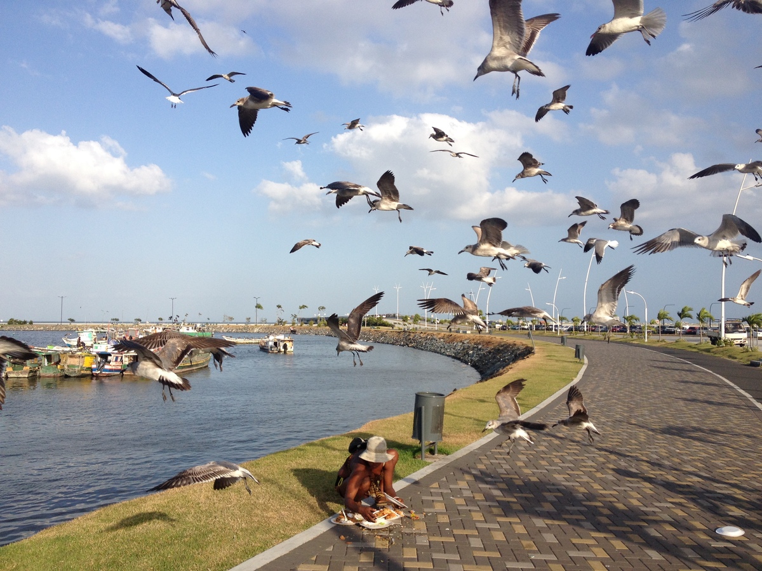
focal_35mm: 35
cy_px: 286
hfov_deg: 52.6
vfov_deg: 40.7
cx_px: 381
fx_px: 770
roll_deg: +0.1
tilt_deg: +0.1
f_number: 2.4
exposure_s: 1/1577
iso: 50
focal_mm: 4.28
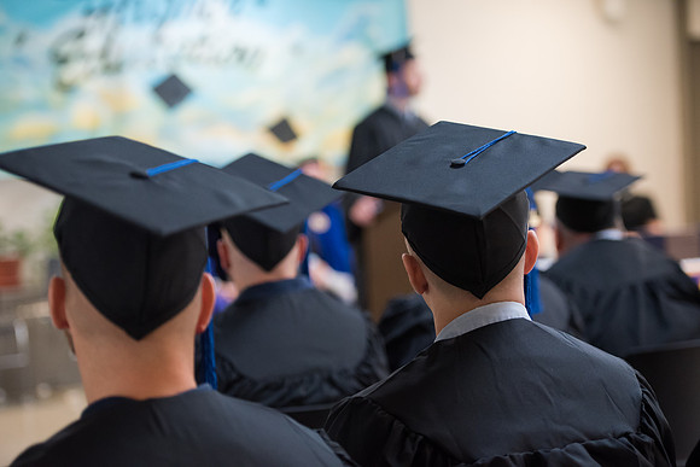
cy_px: 234
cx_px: 350
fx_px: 1653
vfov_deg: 16.1
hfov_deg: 23.9
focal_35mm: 85
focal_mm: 85
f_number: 2.8
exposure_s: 1/200
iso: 4000
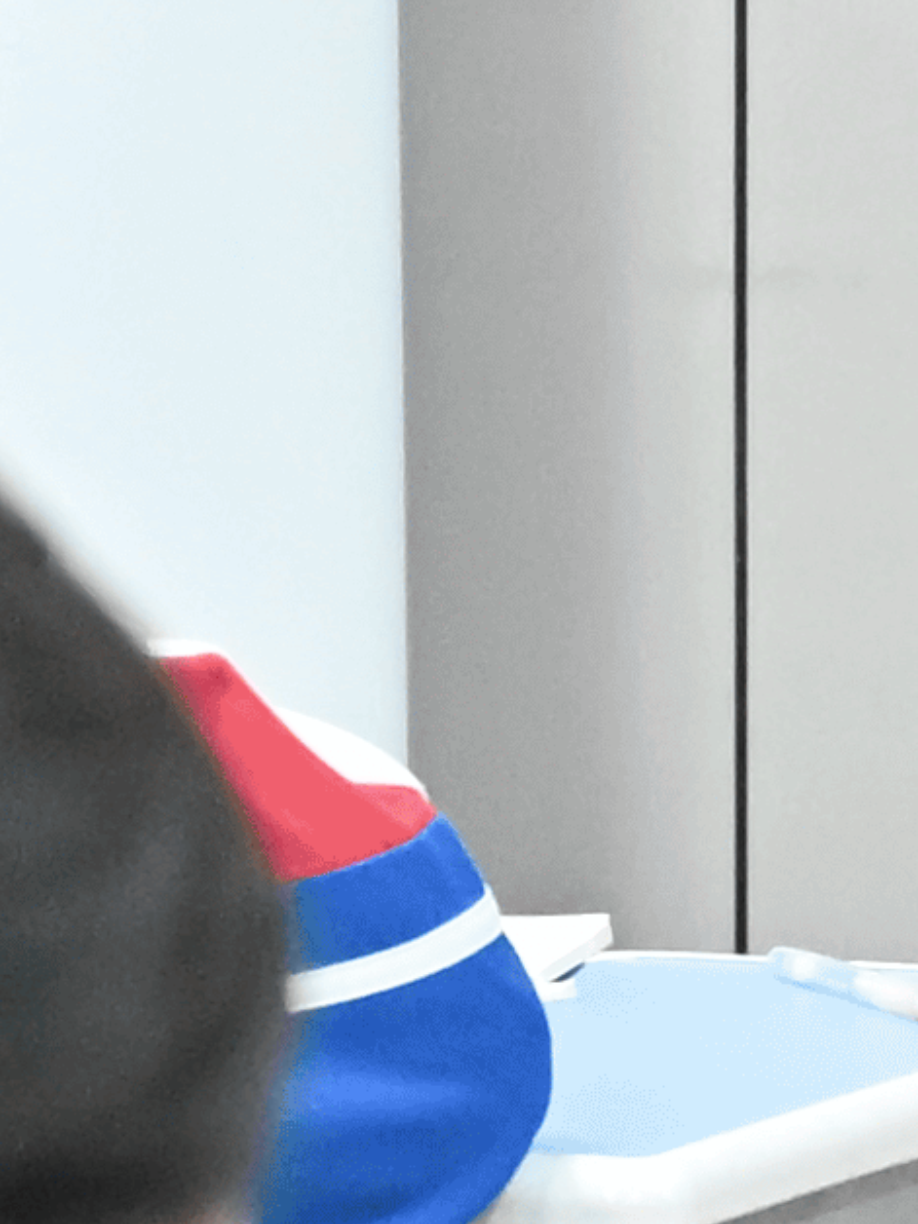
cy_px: -273
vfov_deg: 4.6
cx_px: 3588
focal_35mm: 427
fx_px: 15098
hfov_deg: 3.3
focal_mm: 47
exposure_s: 1/250
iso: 4000
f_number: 4
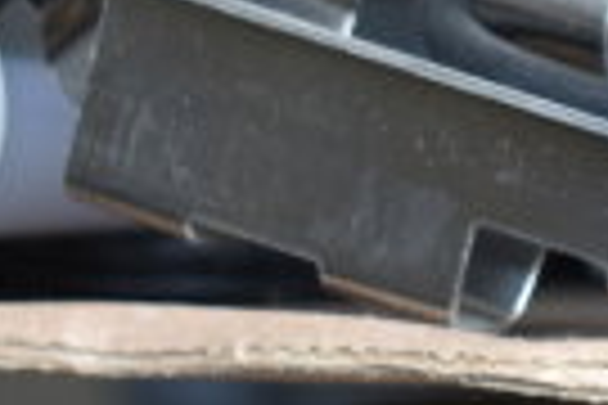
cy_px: -34
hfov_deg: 7.6
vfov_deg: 5.3
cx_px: 1293
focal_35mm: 257
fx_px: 4340
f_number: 4.8
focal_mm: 38
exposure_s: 1/60
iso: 320
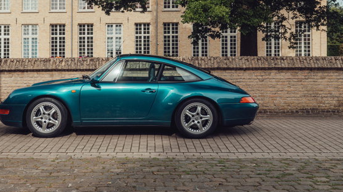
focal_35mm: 51
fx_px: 464
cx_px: 123
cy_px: 46
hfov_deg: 40.2
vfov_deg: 23.2
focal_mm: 35
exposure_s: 1/320
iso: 100
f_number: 4.5
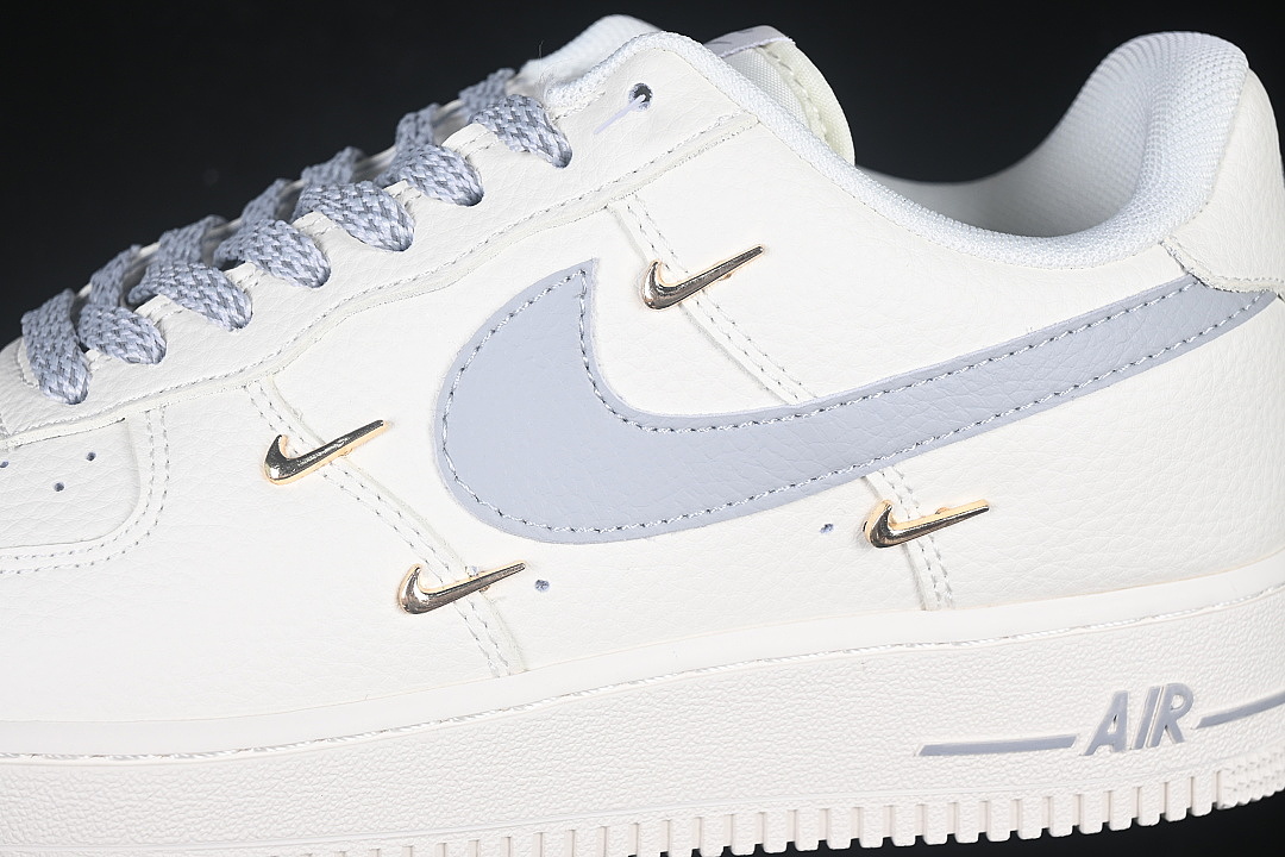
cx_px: 642
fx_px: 2677
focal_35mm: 75
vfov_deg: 18.2
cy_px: 428
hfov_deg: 27.0
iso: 160
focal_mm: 50
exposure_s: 1/80
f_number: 7.1
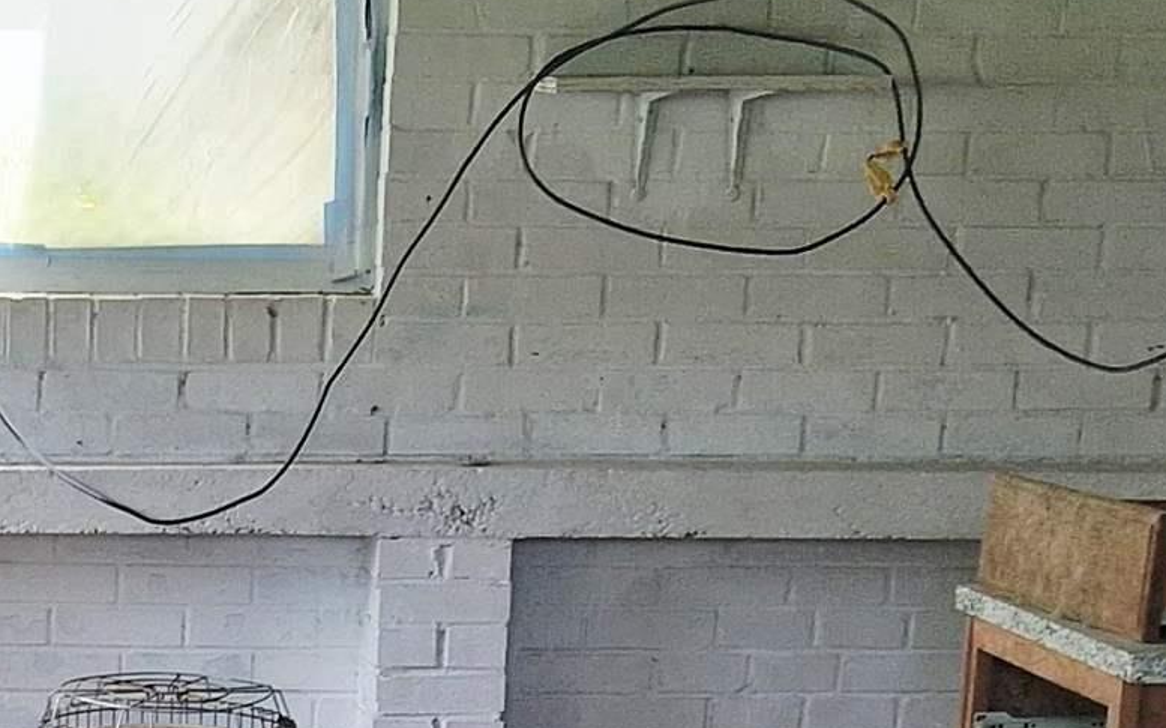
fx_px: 3462
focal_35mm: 109
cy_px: 1444
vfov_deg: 11.0
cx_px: 11
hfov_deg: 18.6
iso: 100
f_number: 1.8
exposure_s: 1/120
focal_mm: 3.98
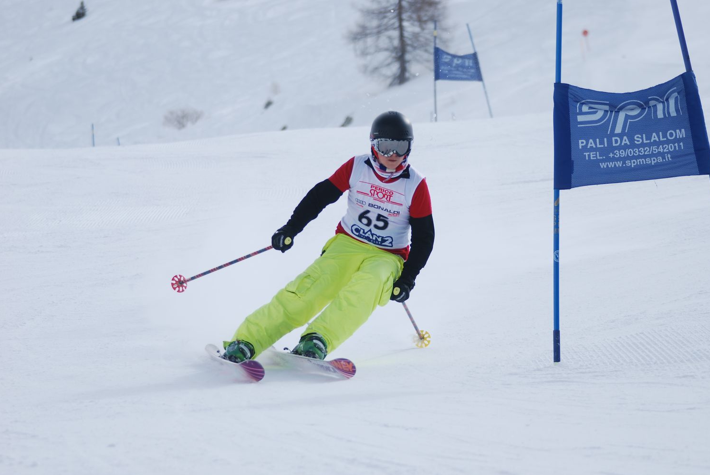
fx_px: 4778
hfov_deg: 8.5
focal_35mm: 242
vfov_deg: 5.7
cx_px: 372
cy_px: 247
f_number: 5
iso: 100
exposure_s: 1/1000
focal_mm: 150
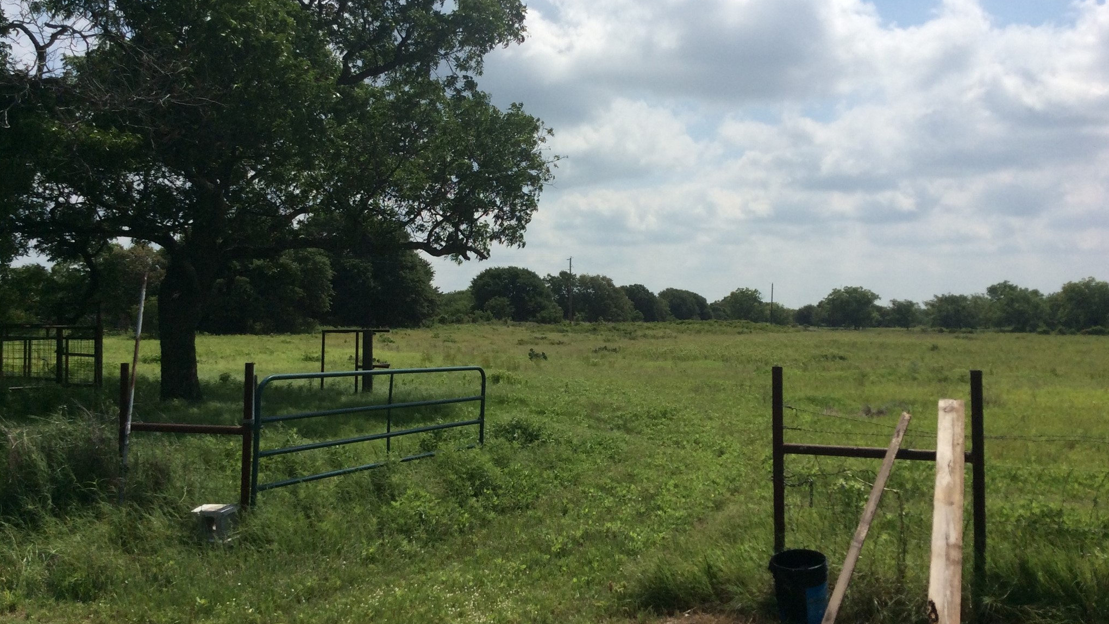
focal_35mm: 35
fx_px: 1029
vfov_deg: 33.7
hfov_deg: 56.6
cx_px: 554
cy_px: 279
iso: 32
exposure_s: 1/3817
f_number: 2.4
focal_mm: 3.3
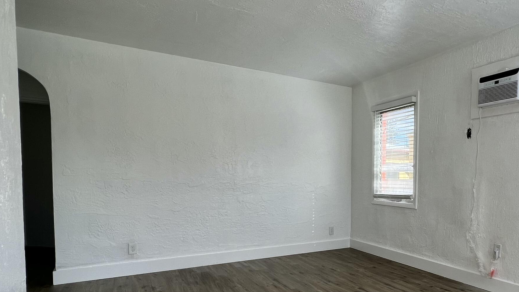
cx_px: 376
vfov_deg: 47.0
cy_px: 194
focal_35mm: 24
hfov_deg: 72.1
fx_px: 330
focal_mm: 1.57
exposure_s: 1/244
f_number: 1.8
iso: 32
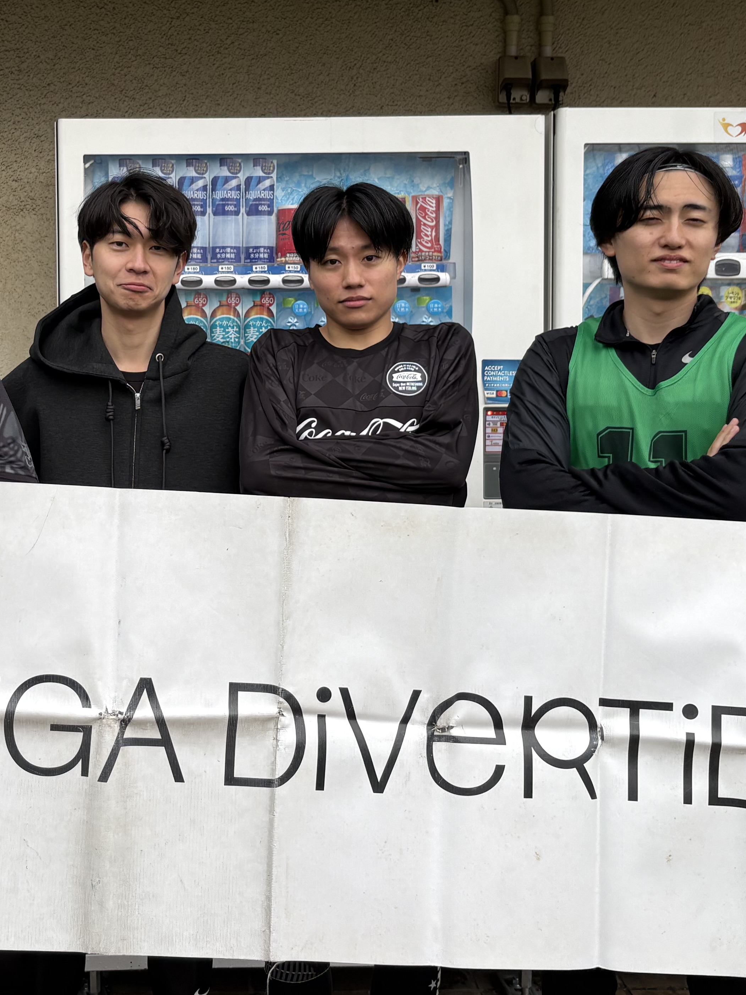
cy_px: 412
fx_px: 1523
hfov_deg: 27.0
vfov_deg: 36.1
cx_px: 150
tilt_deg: -1.2
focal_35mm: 53
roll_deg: +0.8
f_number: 1.6
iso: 50
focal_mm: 5.96
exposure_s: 1/409
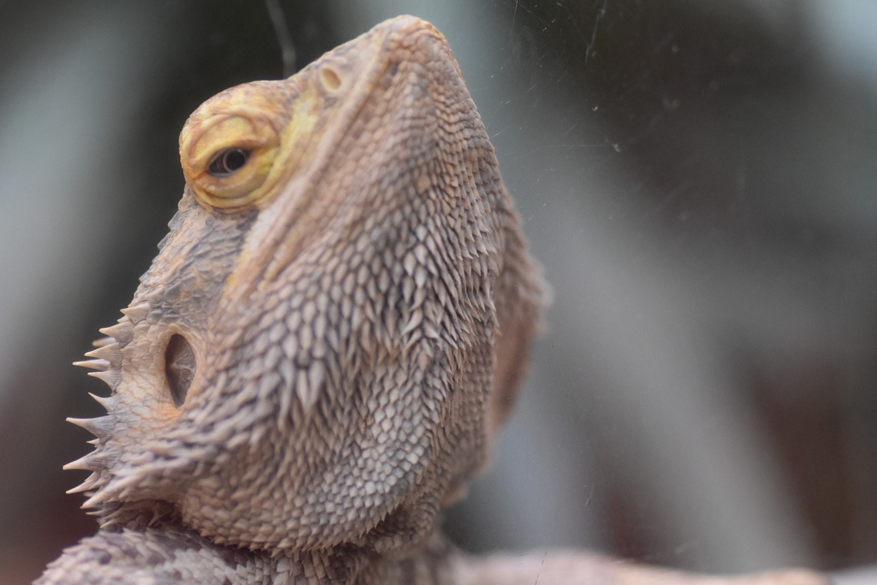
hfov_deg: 15.2
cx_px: 438
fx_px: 3288
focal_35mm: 135
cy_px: 292
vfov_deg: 10.2
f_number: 3.5
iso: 1800
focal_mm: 90
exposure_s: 1/500
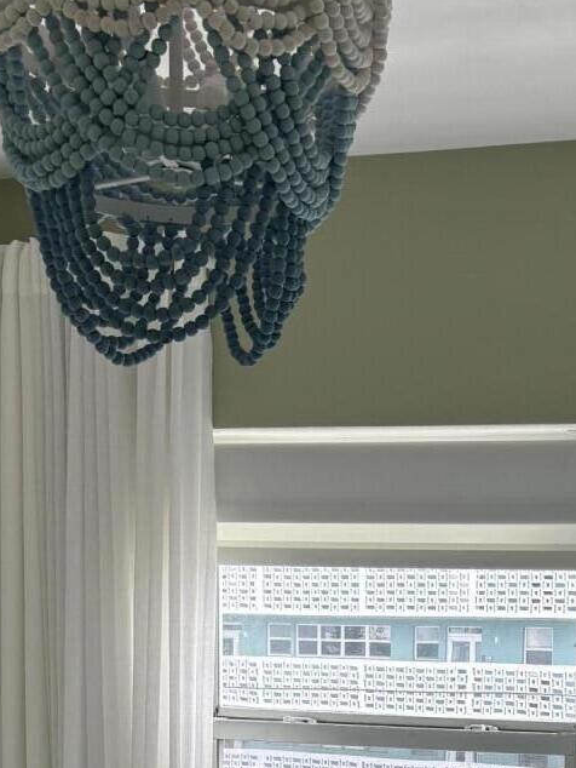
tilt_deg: -9.9
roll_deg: -2.2
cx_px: 503
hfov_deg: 17.8
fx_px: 1818
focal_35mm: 82
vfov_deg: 21.6
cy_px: 986
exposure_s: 1/452
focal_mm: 5.96
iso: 50
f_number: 1.6
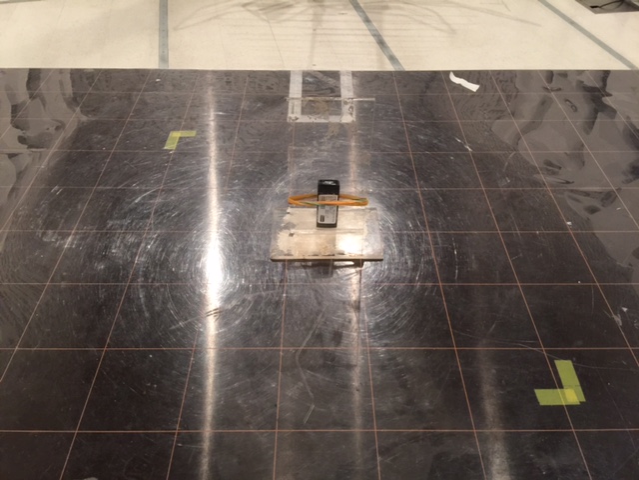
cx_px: 320
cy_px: 240
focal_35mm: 29
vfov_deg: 48.2
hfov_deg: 61.7
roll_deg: -1.3
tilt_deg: -43.8
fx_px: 535
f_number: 2.2
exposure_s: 1/17
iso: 80
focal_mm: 4.15
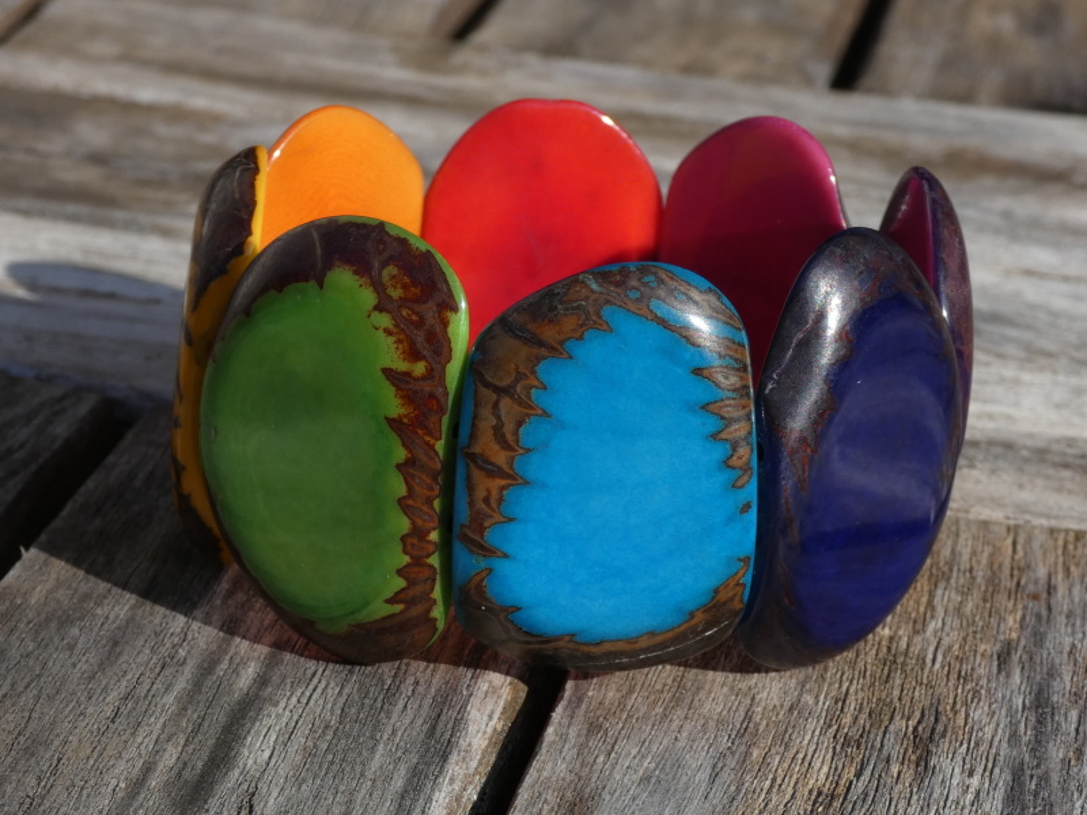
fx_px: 3077
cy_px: 408
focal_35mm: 98
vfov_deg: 15.1
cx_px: 544
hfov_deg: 20.0
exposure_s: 1/500
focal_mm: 17.5
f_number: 4.8
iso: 80
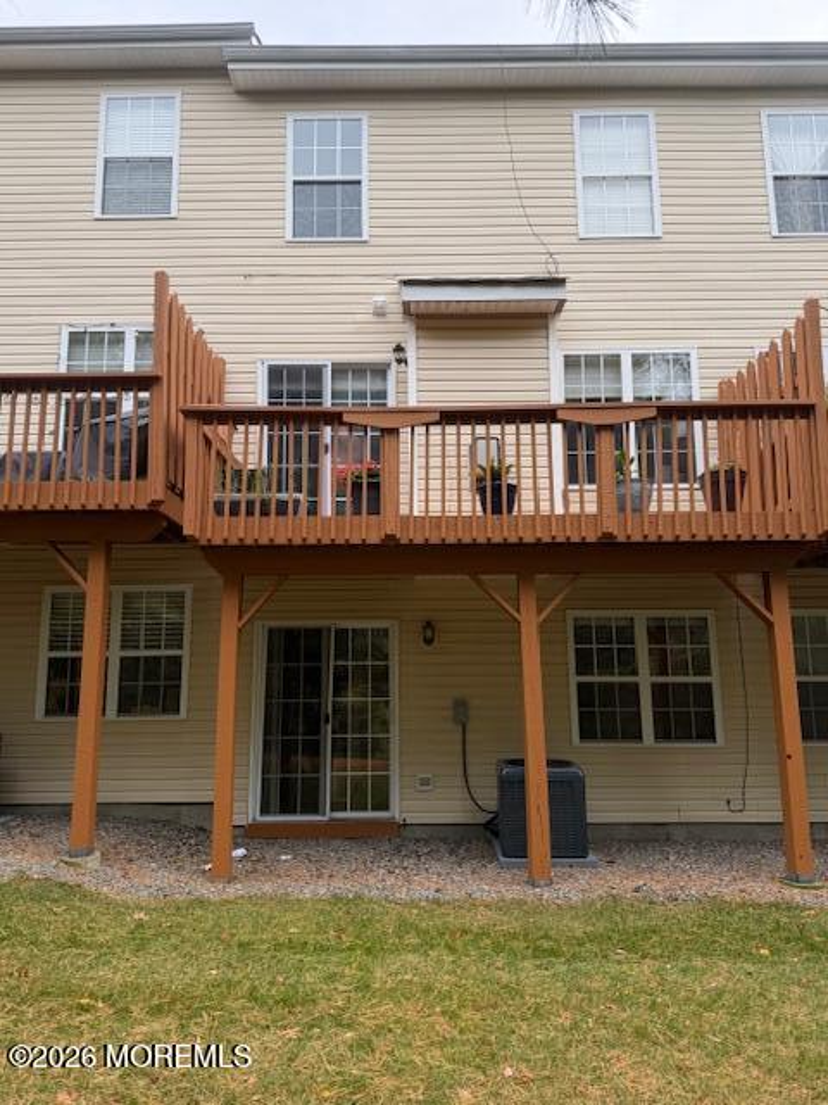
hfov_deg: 56.8
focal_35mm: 24
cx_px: 414
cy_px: 552
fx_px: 765
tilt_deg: +10.5
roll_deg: +1.9
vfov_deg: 71.6
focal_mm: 6.76
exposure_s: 1/868
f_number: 1.78
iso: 80
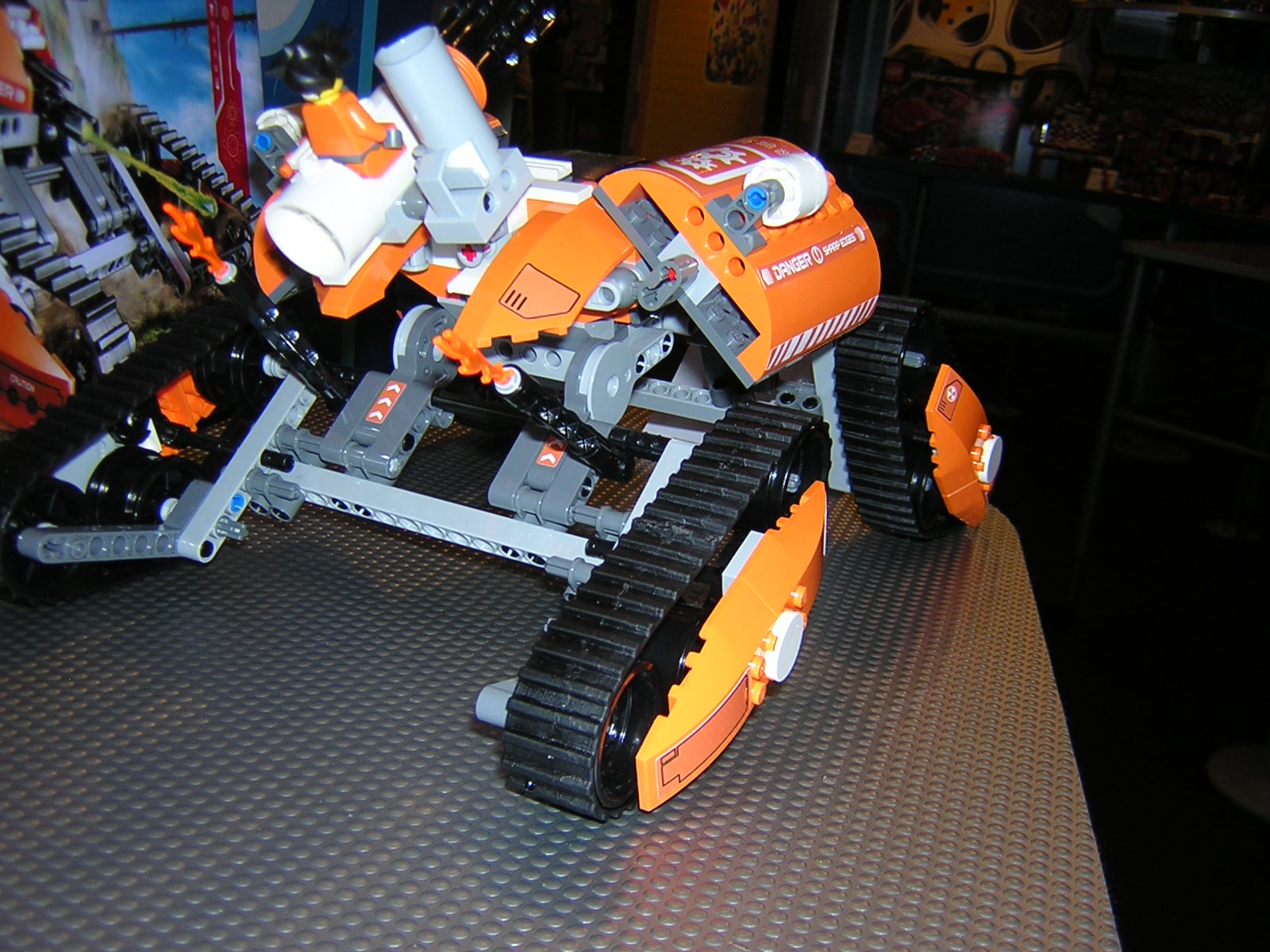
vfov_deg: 39.7
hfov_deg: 51.4
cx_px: 635
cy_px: 476
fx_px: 1321
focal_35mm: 36
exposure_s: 1/60.1
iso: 100
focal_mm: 4.7
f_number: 2.6
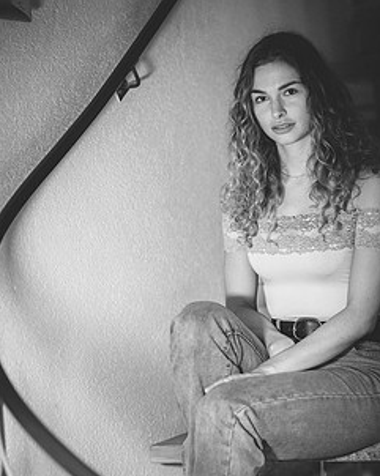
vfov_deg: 16.1
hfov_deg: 12.9
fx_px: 1675
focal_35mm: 119
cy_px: 326
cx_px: 196
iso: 320
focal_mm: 85
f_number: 1.8
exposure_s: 1/200
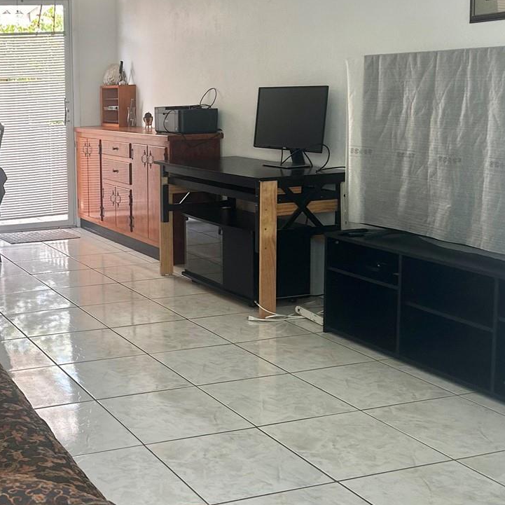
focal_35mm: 51
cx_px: 18
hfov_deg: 31.3
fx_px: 842
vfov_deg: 33.3
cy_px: 199
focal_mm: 5.7
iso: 100
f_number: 1.5
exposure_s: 1/121
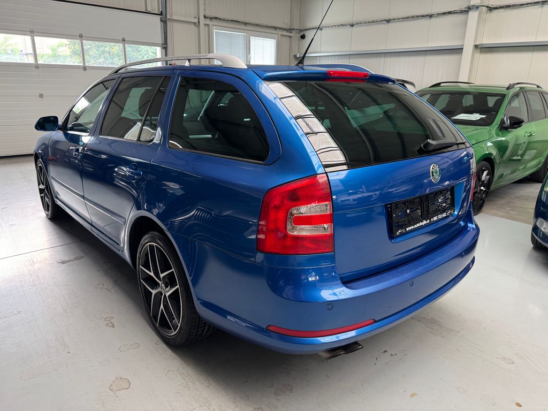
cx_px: 274
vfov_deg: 56.8
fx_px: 380
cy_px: 206
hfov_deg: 71.6
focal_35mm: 24
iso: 250
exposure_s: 1/60
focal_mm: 6.76
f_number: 1.78
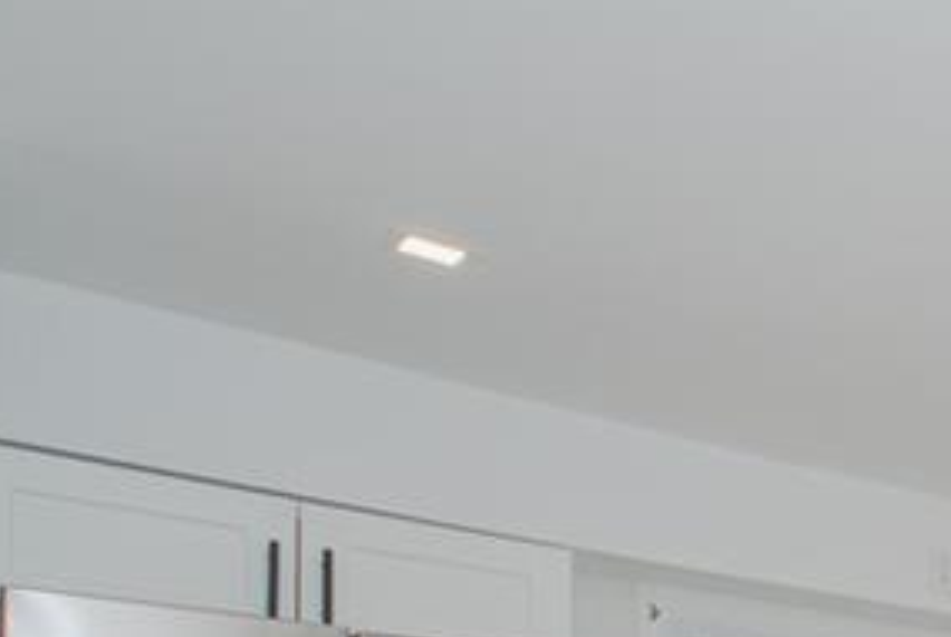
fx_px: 1428
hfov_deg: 23.5
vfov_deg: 21.1
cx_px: 1621
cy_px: 966
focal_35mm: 54
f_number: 8
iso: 320
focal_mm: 10
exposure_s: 1/60
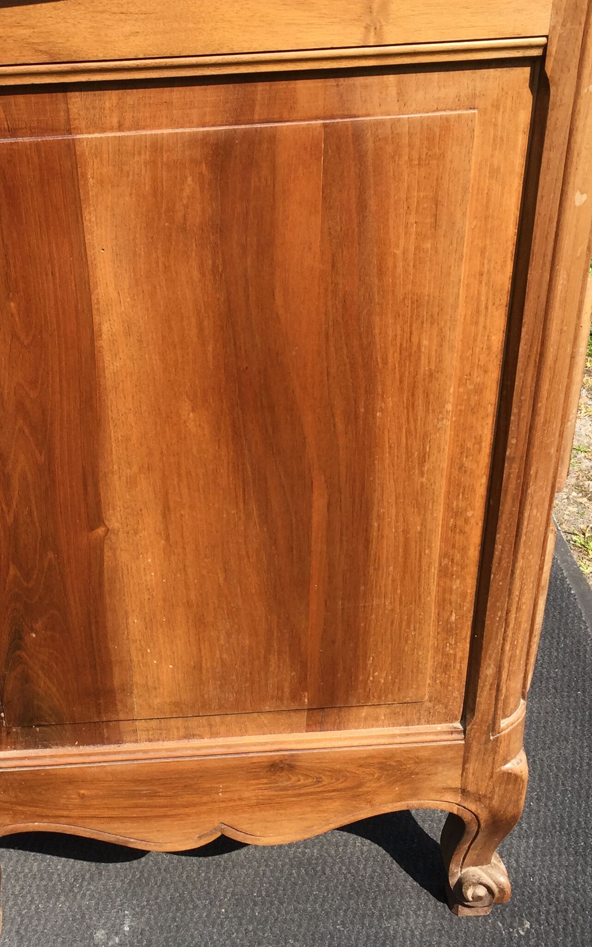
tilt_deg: -35.4
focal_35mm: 49
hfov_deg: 26.1
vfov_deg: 41.1
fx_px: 1265
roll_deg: +2.4
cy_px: 485
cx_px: 166
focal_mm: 4.15
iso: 32
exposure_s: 1/898
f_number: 2.2
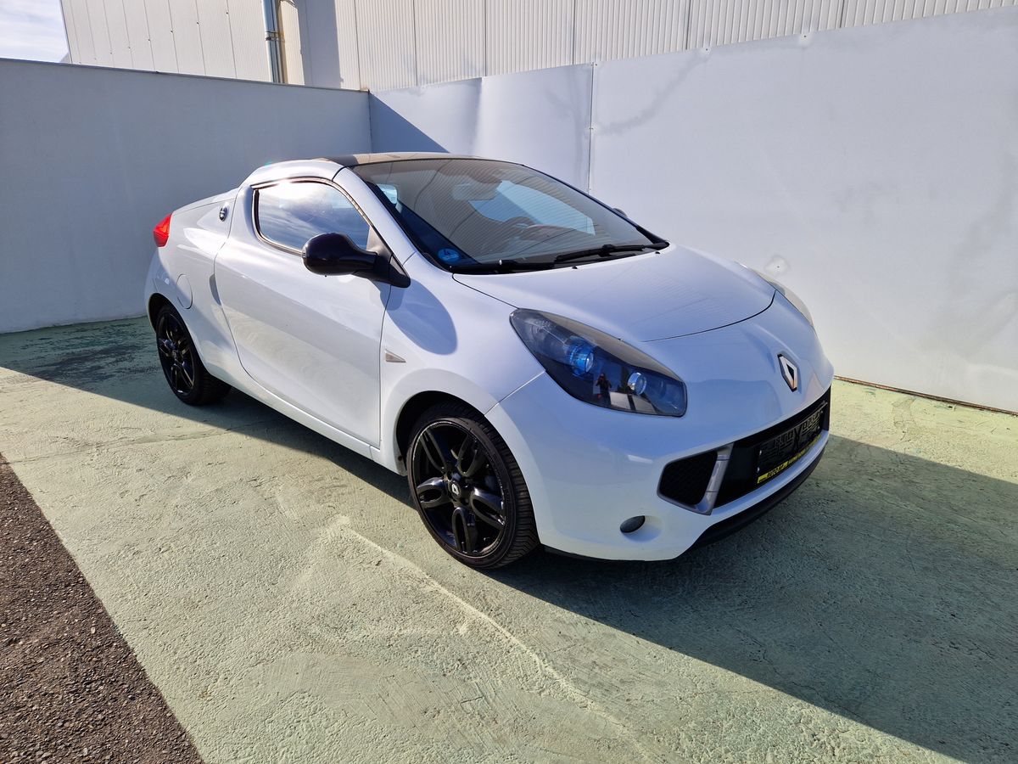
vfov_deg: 58.9
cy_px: 382
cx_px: 509
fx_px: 676
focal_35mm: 23
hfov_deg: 73.9
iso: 50
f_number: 1.8
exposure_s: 1/1584
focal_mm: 5.4
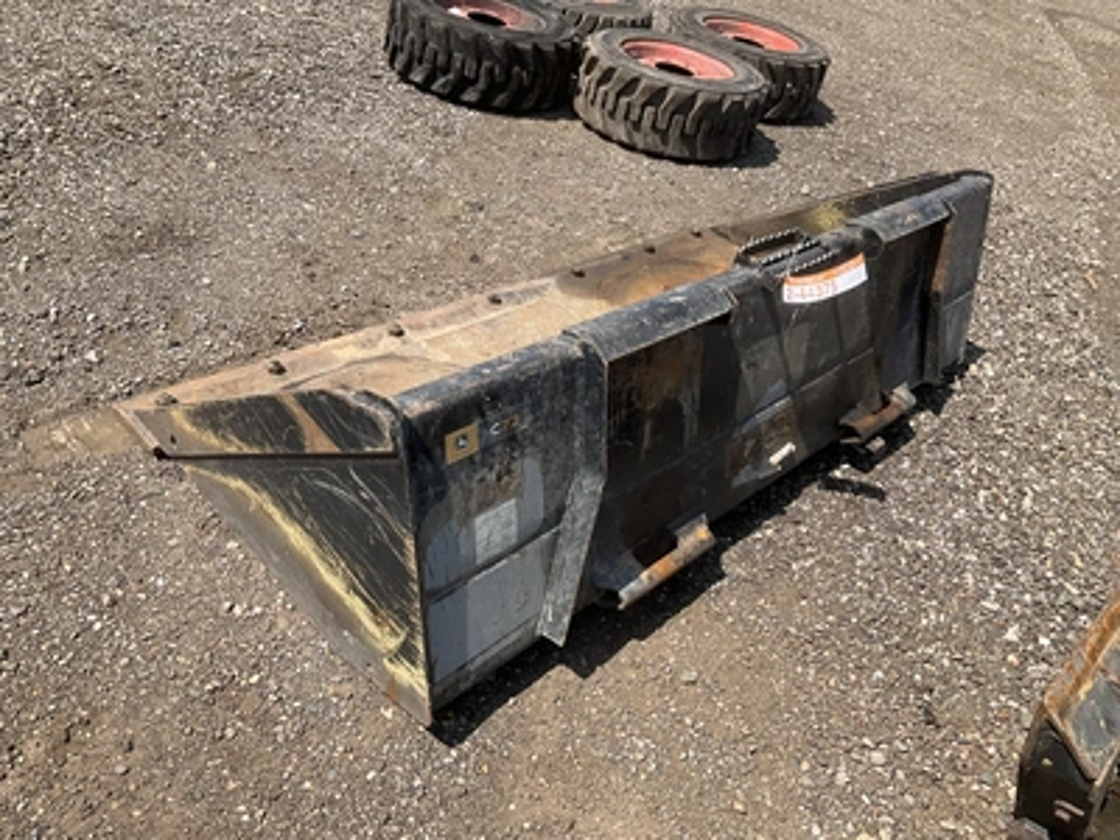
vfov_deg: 48.2
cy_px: 420
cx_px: 560
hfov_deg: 61.7
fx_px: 938
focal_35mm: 29
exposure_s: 1/1377
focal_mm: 3
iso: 25
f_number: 1.8
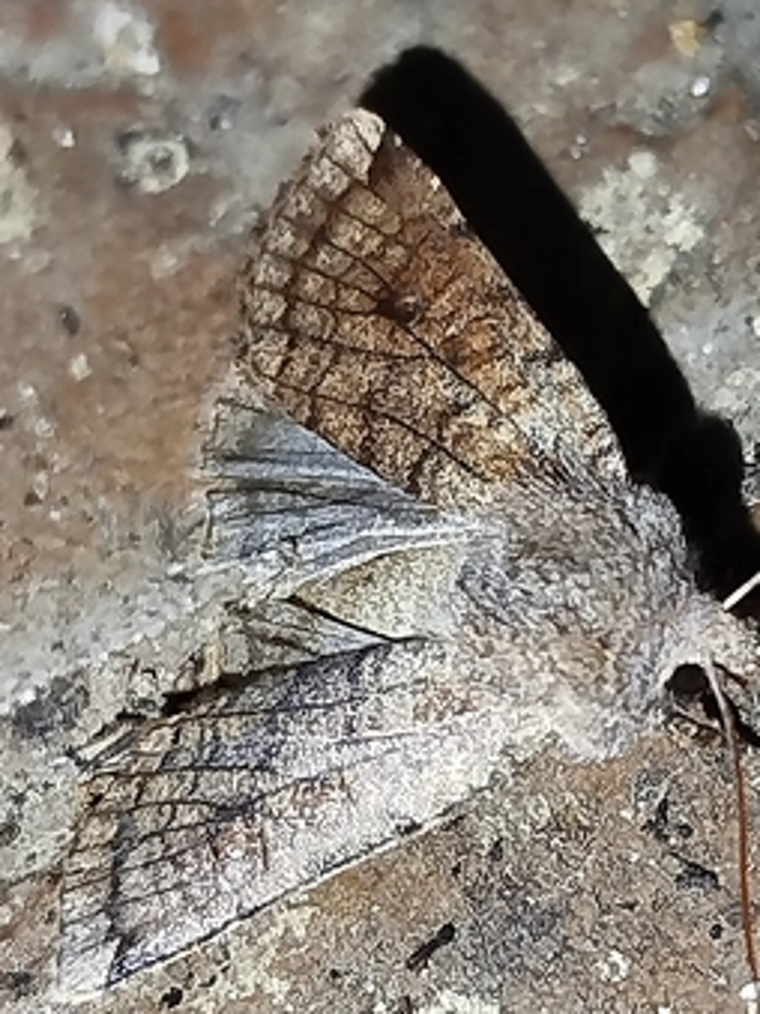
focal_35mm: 136
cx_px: 527
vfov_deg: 14.5
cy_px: 670
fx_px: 3984
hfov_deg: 10.9
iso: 160
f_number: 1.7
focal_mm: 5.31
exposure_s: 1/33
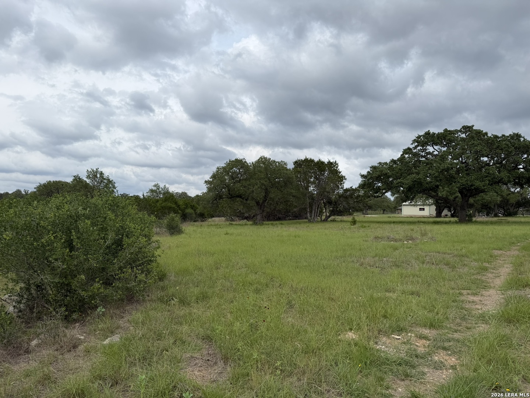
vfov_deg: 56.8
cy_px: 199
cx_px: 265
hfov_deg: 71.6
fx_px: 367
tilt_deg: +2.5
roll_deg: -1.2
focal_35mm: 24
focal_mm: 6.76
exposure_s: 1/3021
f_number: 1.78
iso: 80
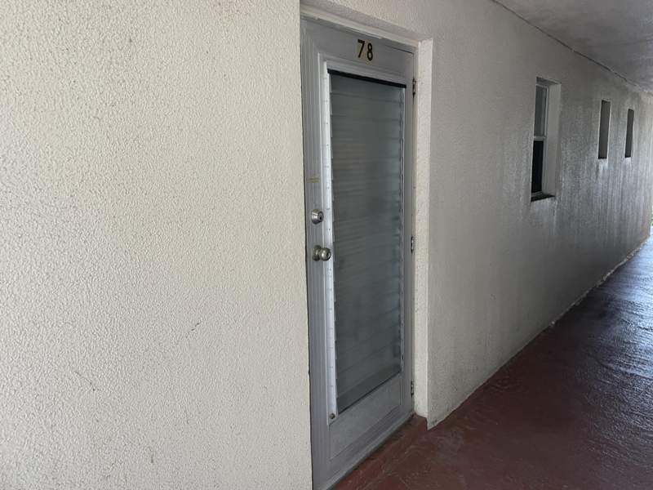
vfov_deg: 53.1
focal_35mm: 26
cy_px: 245
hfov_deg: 67.3
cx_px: 326
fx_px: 490
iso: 100
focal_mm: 4.2
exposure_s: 1/60
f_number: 1.6
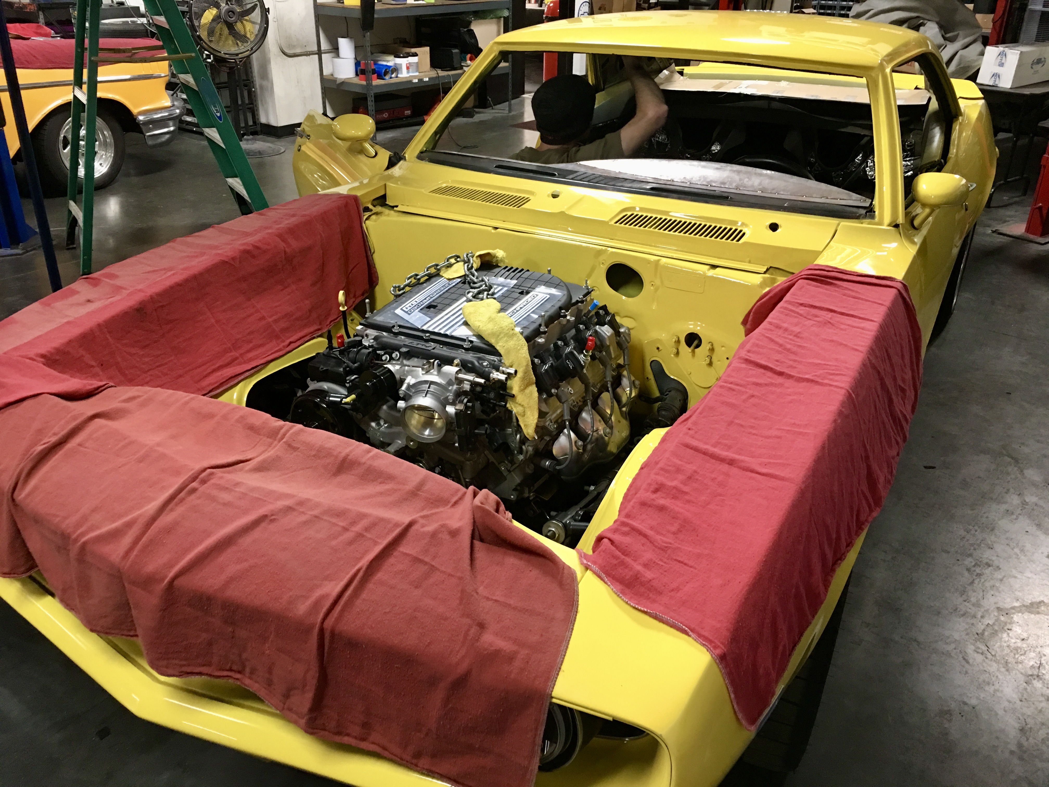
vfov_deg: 48.2
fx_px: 879
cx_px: 524
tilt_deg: -25.5
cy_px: 394
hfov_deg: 61.7
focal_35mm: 29
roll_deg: -0.8
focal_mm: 4.15
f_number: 2.2
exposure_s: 1/15
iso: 80
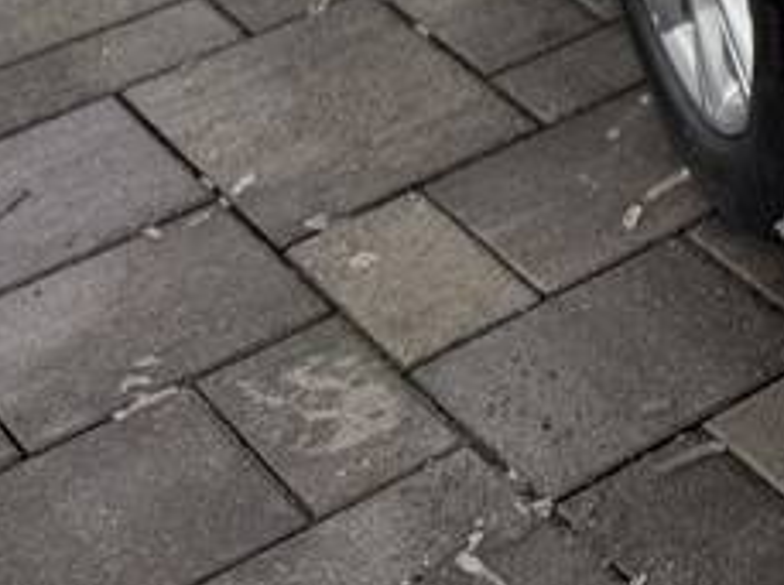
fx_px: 2849
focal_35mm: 126
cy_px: -749
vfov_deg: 10.4
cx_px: 1688
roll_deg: +2.1
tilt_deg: -19.8
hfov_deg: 13.0
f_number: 1.78
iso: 80
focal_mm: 6.76
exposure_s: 1/864
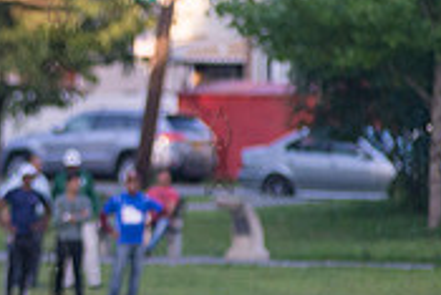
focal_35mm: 664
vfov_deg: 2.1
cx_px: -270
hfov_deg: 3.1
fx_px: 8141
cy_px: 150
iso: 1600
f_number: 2.8
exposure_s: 1/3200
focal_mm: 200
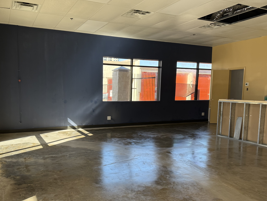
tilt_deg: -6.6
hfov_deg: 58.0
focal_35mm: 31
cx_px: 112
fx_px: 239
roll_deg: -0.3
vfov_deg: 45.3
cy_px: 118
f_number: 1.78
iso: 100
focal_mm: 6.76
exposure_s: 1/602
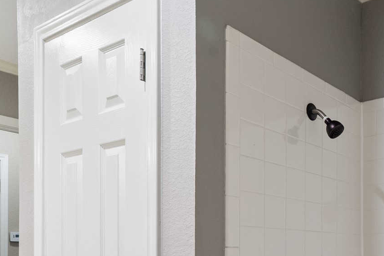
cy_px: 256
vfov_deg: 30.3
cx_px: 352
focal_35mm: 41
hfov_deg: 43.0
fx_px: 437
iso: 800
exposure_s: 1/1.67
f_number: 8
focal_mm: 16
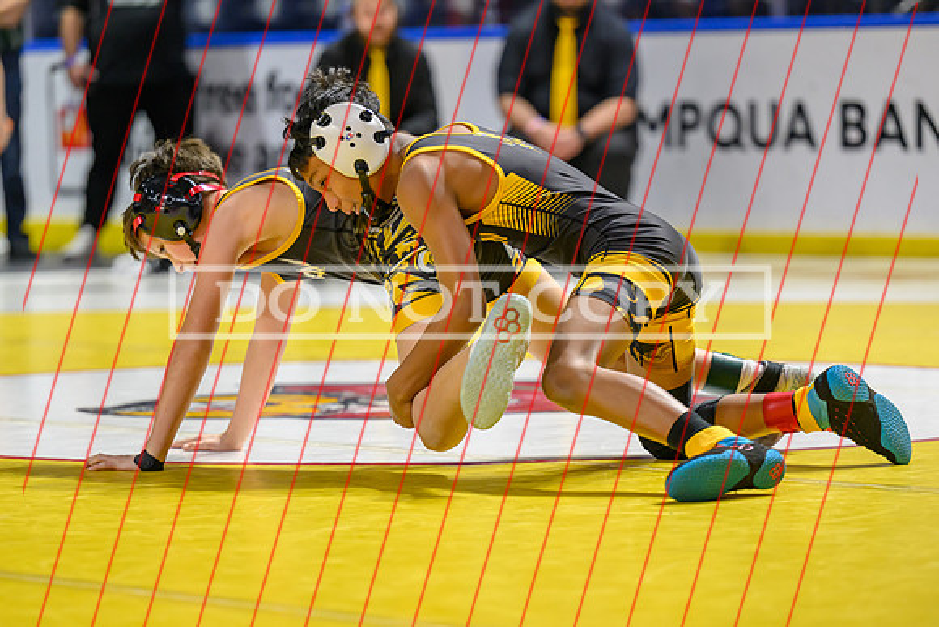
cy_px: 372
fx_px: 3910
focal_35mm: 150
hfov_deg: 13.7
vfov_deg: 9.2
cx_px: 478
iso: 2800
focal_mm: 125
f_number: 2.8
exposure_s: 1/800
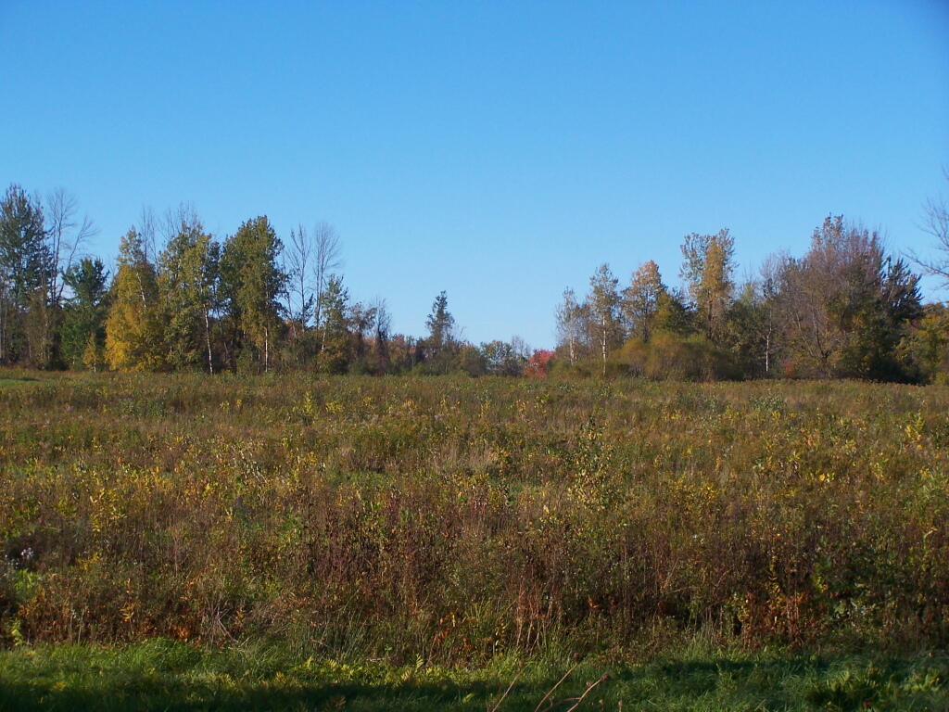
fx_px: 2248
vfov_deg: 18.0
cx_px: 474
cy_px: 356
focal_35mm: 82
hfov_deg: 23.8
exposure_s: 1/1000
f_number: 3.2
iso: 80
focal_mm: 13.7
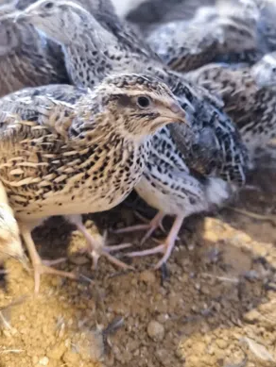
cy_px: 188
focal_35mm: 36
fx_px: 383
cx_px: 138
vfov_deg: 51.3
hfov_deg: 39.7
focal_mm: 6.92
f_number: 1.9
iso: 1000
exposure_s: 1/25
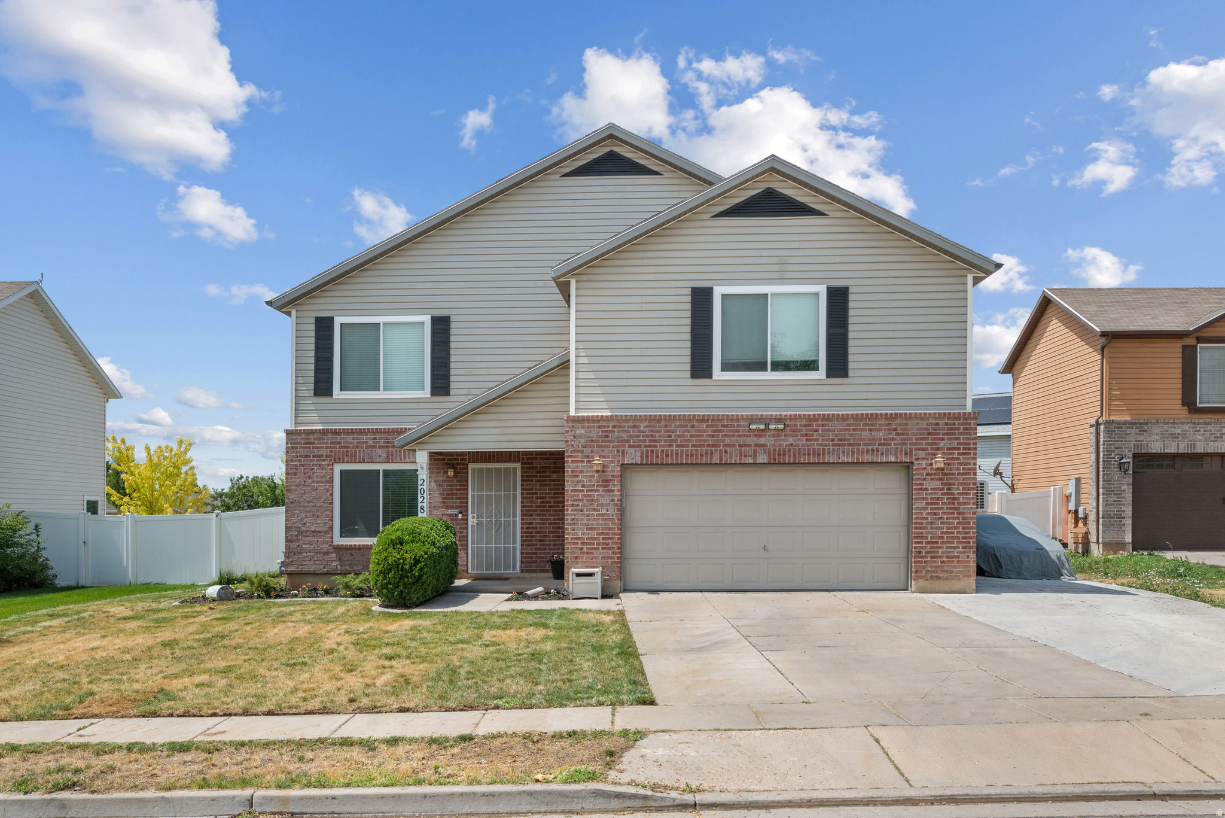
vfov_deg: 43.6
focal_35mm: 30
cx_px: 612
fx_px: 1021
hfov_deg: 61.9
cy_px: 409
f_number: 8
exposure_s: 1/500
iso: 800
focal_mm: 30
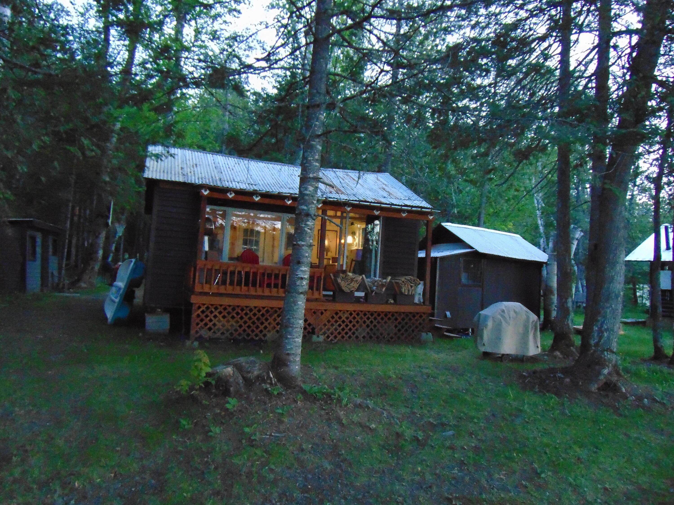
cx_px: 337
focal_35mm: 25
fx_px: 487
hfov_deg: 69.4
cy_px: 252
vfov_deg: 54.9
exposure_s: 1/25
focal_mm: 4.5
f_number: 3
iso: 800
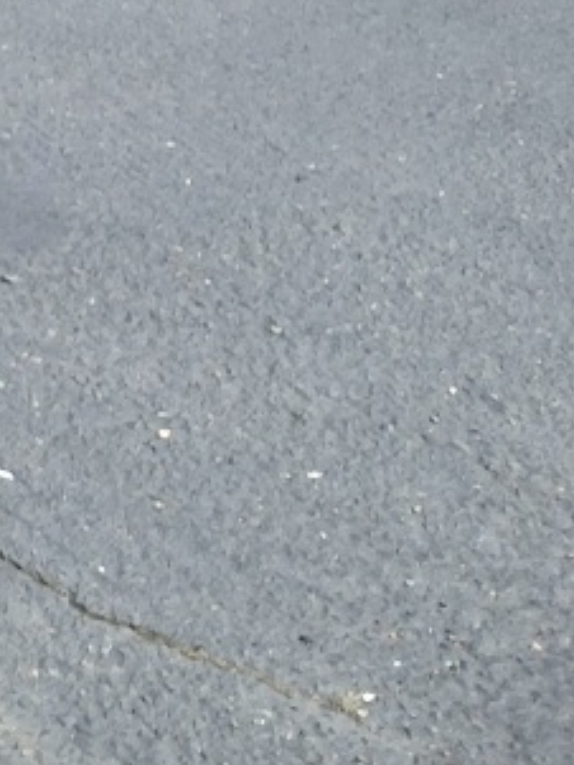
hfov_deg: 8.2
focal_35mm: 141
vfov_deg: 13.2
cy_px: -374
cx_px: -1399
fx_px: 3115
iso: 20
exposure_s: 1/333
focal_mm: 3.98
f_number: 1.8
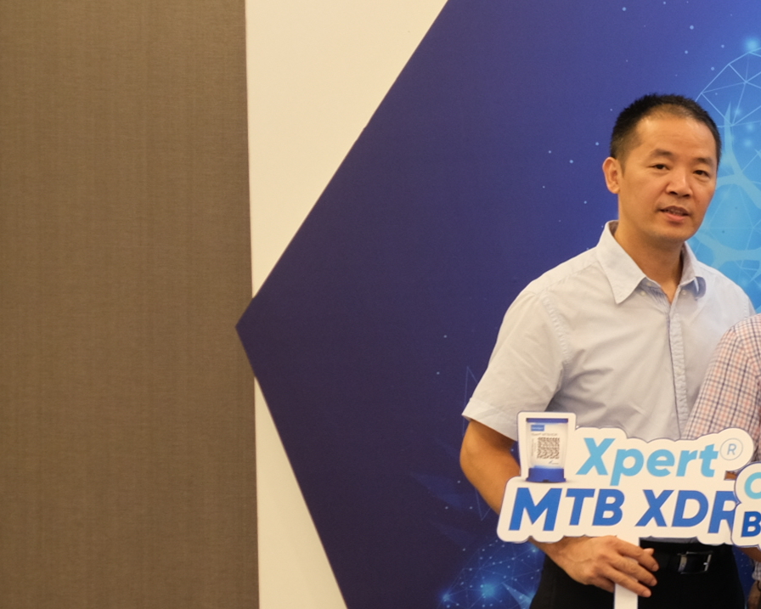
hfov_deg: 17.0
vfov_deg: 15.6
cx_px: 1247
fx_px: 2207
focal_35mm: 98
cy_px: 485
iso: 800
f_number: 4
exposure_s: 1/20
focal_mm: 20.1
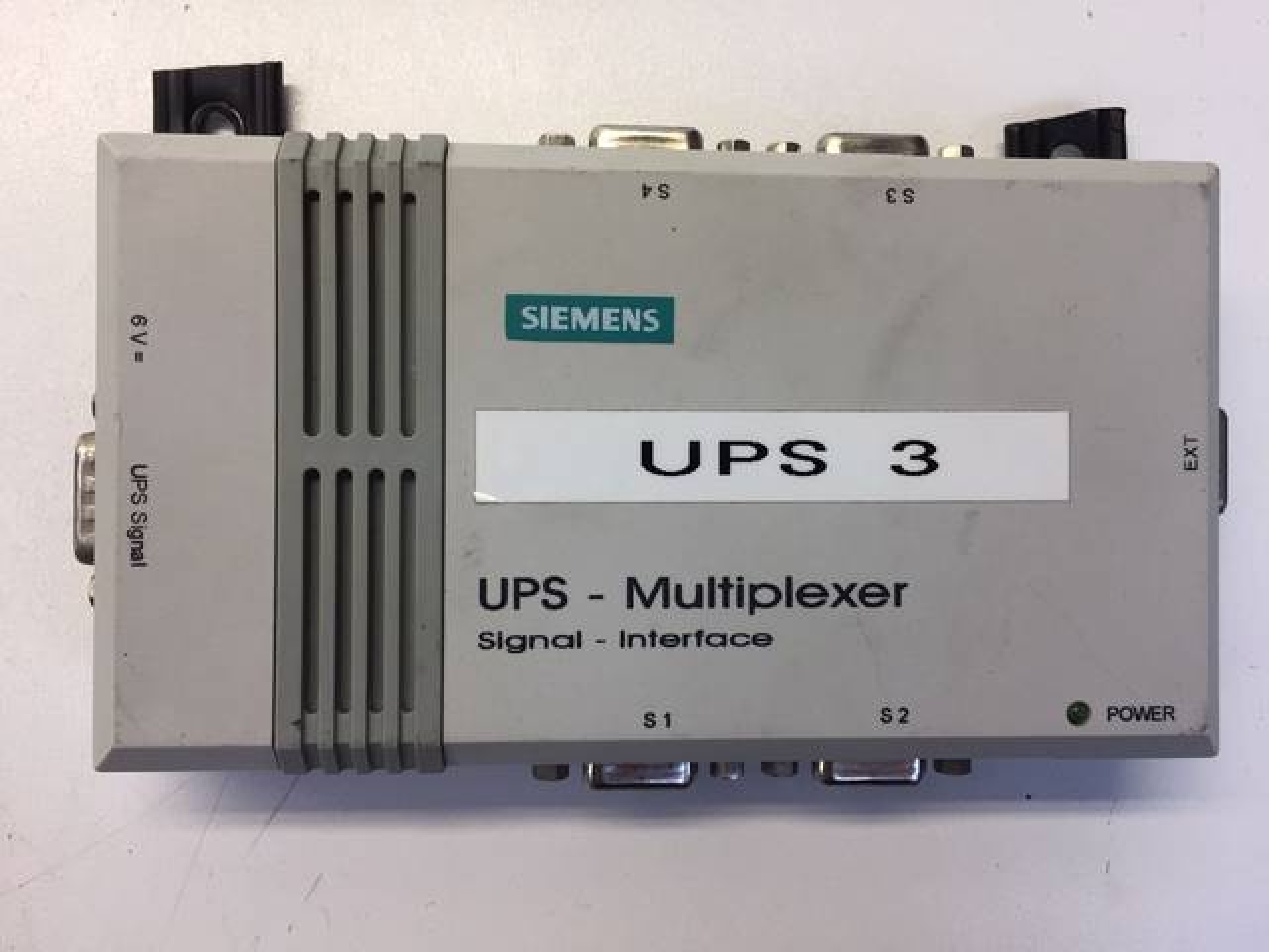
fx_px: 1063
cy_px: 476
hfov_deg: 61.7
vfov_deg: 48.2
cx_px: 634
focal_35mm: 29
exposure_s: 1/100
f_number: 2.2
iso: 40
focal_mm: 4.15
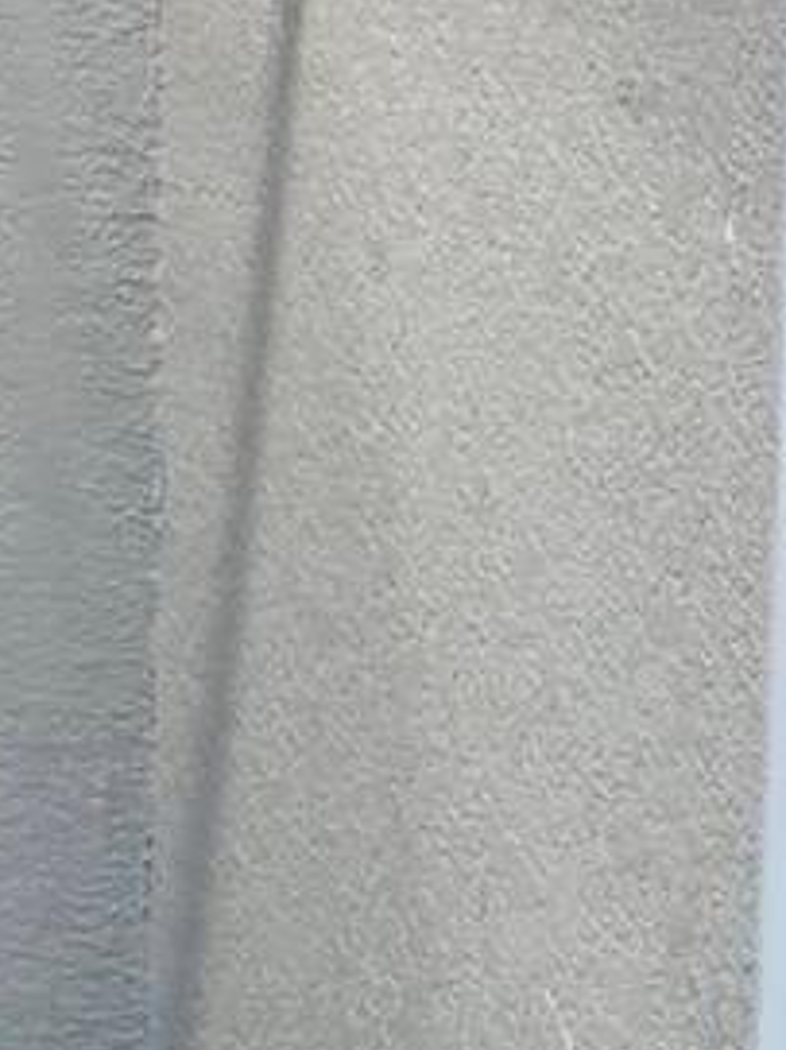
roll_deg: +2.7
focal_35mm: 136
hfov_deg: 9.8
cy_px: -690
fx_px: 4121
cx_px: -972
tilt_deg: -11.2
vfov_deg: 13.4
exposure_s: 1/60
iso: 200
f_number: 1.78
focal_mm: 6.76
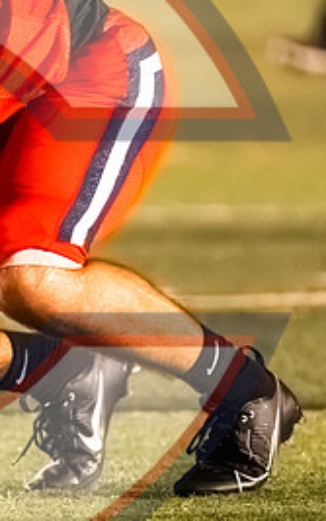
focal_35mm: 1364
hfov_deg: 1.0
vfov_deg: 1.5
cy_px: 274
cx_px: -239
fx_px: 19379
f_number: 4.5
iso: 25600
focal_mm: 400
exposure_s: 1/1600
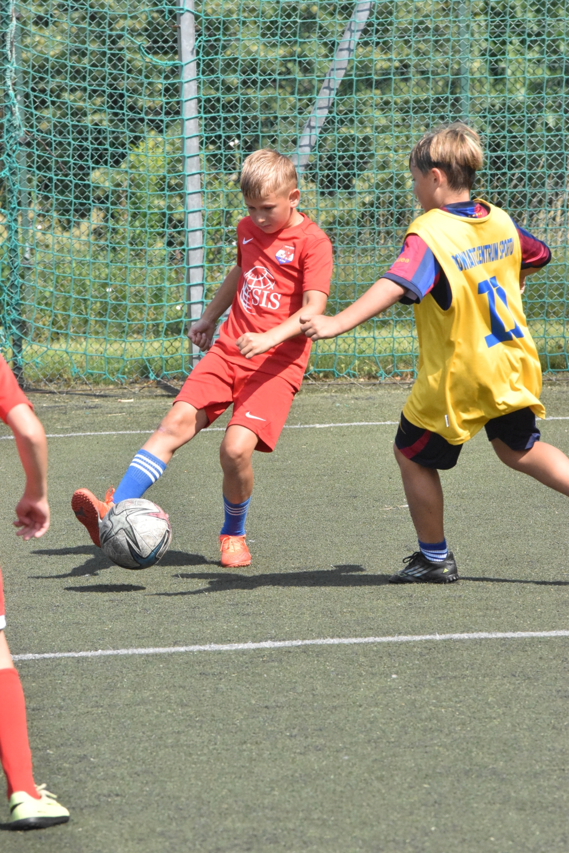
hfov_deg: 4.6
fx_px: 7110
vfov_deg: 6.9
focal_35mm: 300
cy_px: 426
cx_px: 284
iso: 5000
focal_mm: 200
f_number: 11
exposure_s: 1/4000
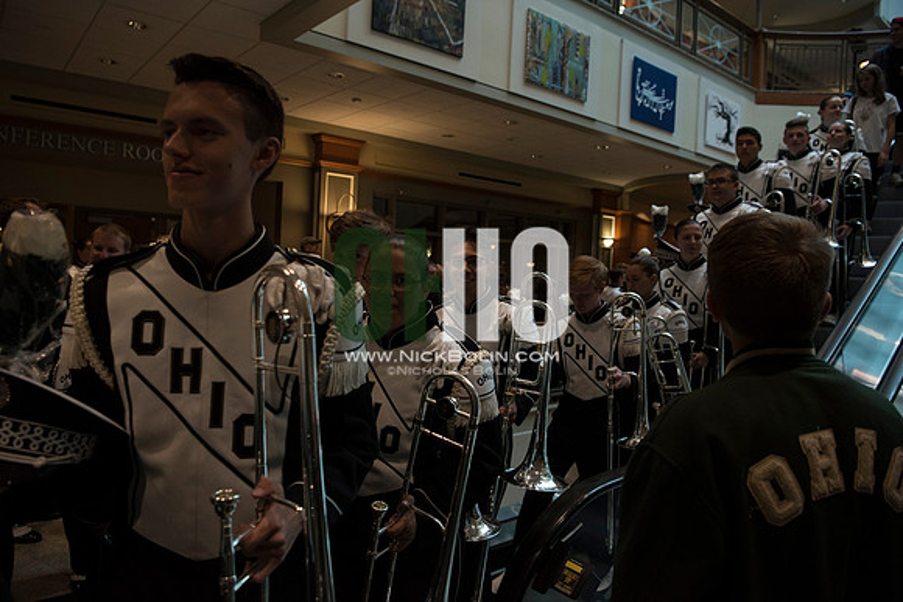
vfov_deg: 53.2
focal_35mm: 24
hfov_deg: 73.7
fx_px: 602
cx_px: 452
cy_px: 301
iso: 1600
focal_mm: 24
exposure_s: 1/640
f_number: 3.5
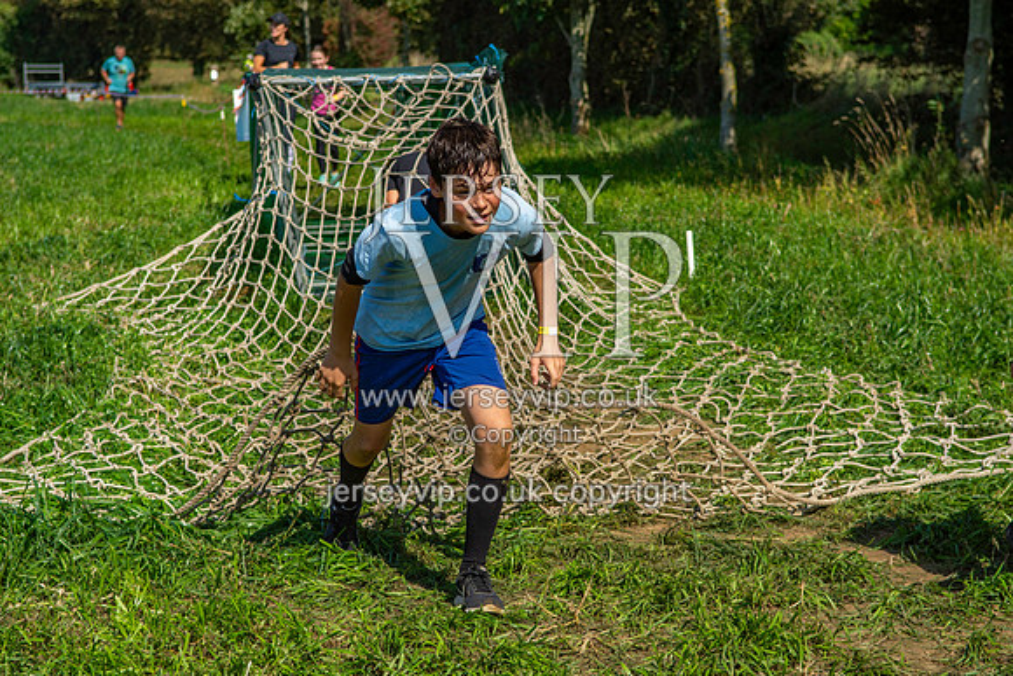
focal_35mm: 82
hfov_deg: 24.6
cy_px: 338
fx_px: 2322
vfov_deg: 16.6
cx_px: 506
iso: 100
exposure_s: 1/8000
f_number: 4
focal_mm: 55
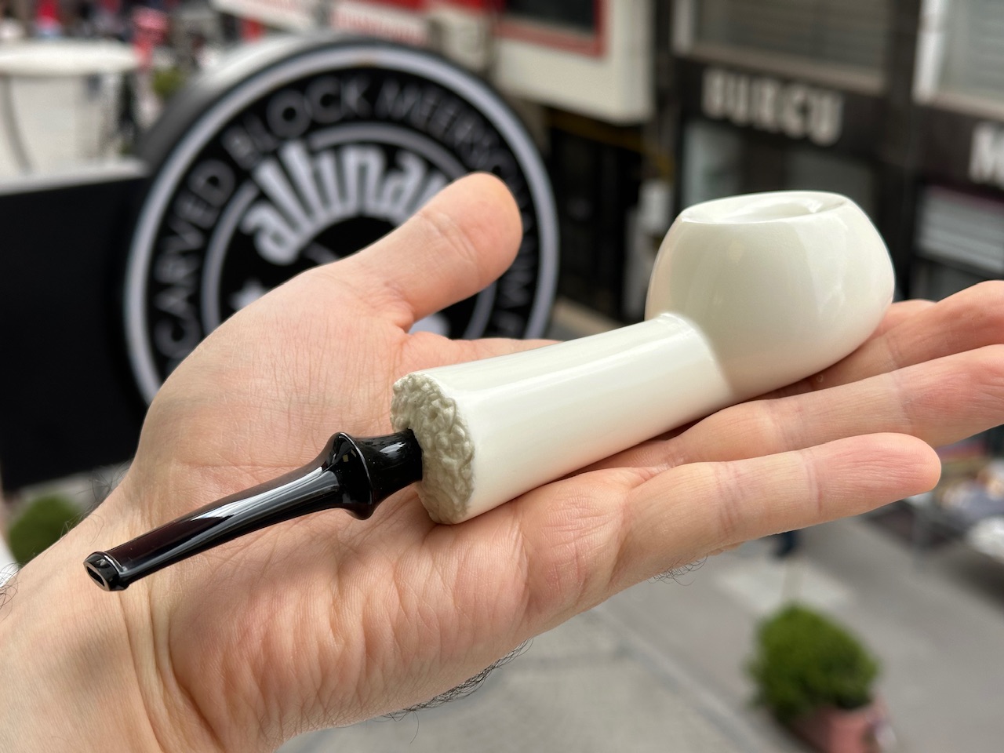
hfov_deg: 39.7
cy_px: 376
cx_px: 502
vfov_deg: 30.3
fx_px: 1392
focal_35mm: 48
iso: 64
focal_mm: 6.86
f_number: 1.78
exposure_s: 1/953
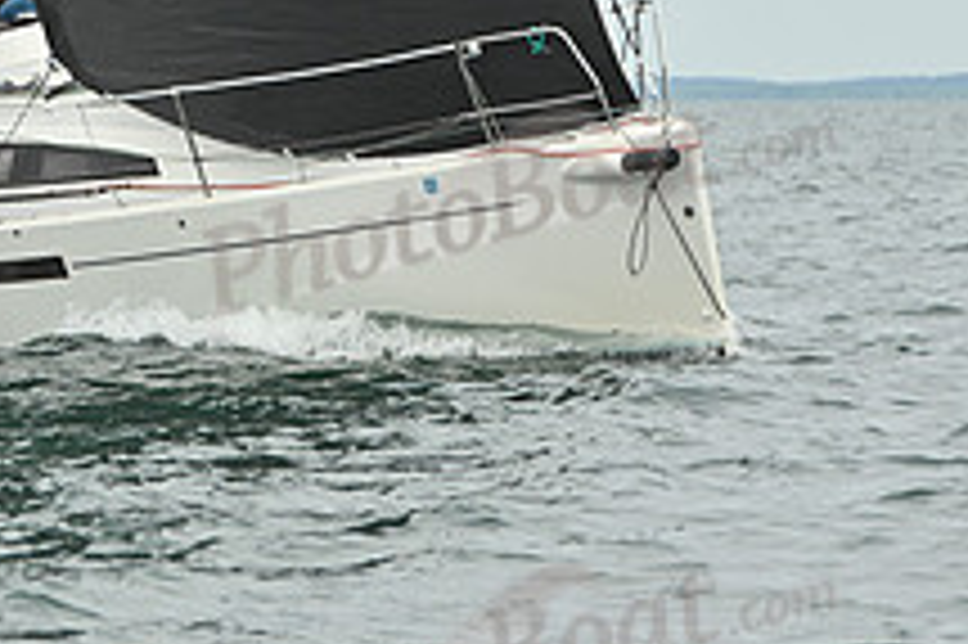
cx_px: -27
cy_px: 29
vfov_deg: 2.5
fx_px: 14508
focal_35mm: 540
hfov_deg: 3.8
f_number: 9
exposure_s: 1/1000
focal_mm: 200
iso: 320
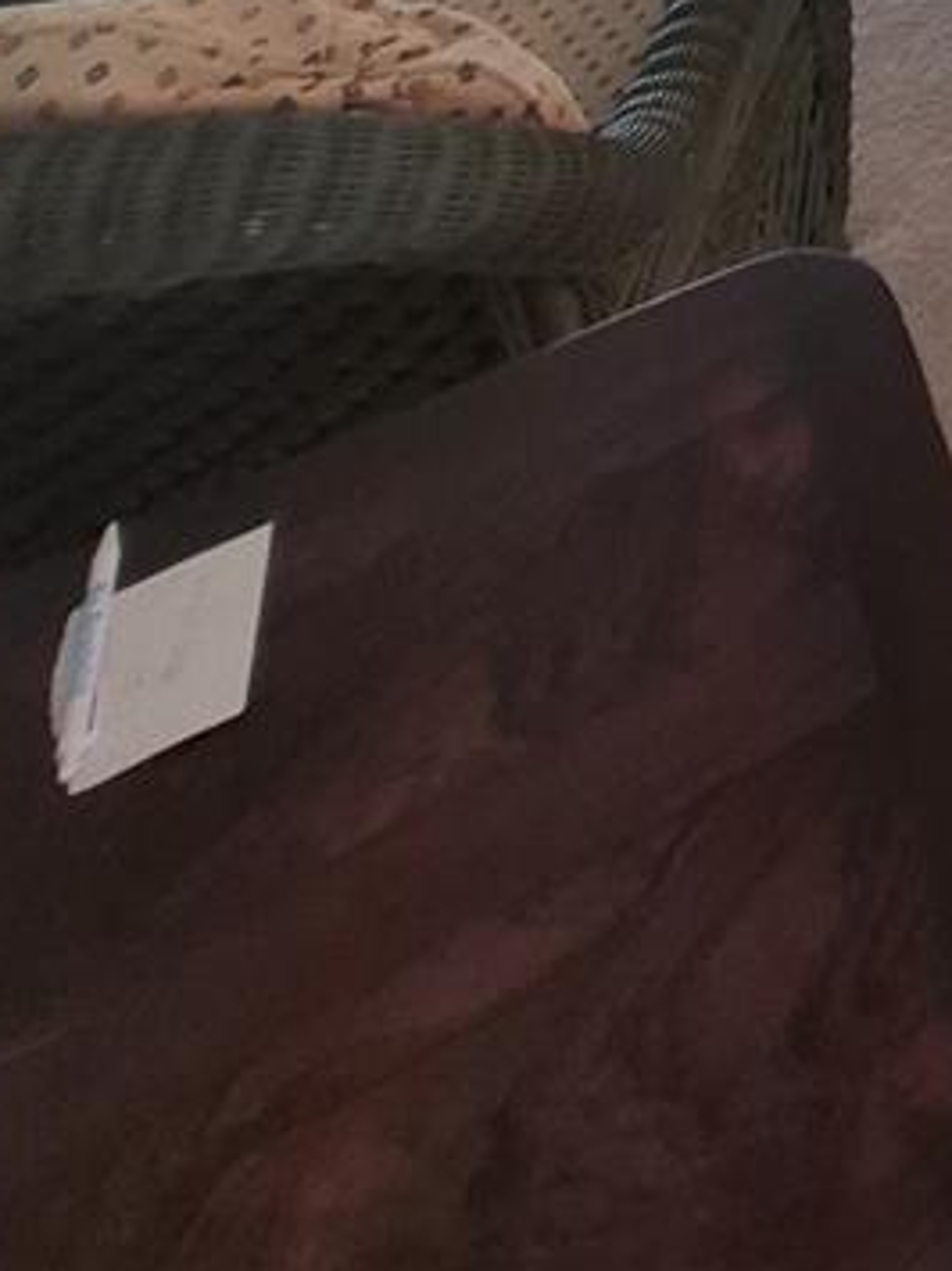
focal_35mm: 44
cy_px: -874
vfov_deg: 24.6
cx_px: 1564
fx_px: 1614
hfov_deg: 23.3
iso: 125
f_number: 2.2
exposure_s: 1/60
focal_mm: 1.74
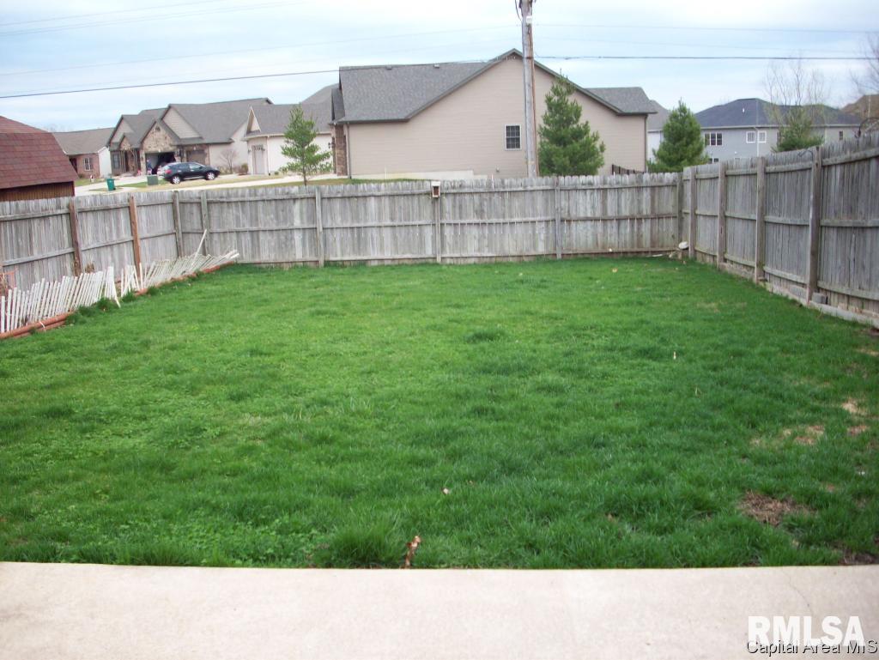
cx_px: 440
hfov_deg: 50.1
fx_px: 940
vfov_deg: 38.7
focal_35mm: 37
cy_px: 330
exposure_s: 1/66.9
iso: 80
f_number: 2.8
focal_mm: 6.2
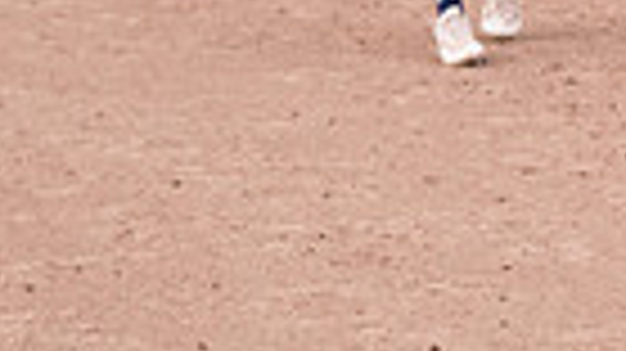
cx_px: 1193
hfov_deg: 4.7
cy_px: 356
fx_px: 7598
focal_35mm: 458
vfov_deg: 2.6
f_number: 5.6
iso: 640
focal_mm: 70
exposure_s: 1/1600
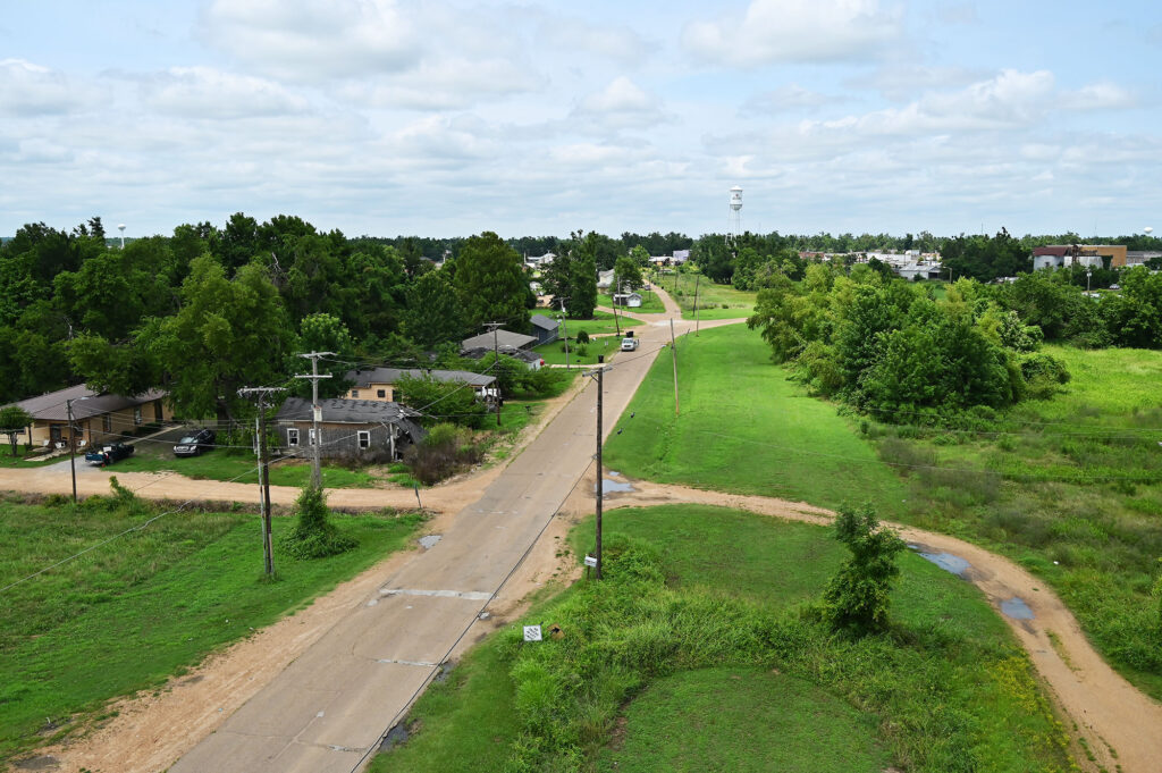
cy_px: 386
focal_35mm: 29
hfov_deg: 63.7
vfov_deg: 44.9
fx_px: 935
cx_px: 581
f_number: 4.5
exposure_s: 1/2500
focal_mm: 29
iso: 250
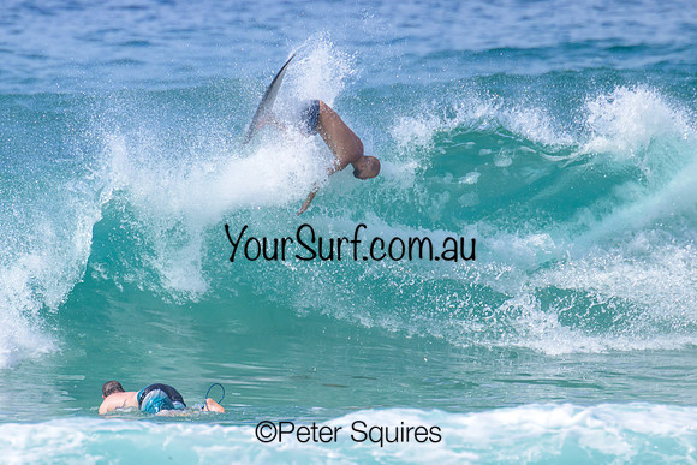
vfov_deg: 1.3
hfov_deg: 1.9
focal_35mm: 1094
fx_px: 21189
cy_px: 213
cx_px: 246
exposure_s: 1/2000
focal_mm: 800
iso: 800
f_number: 11
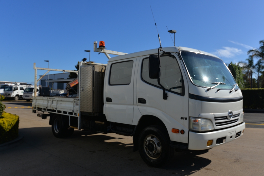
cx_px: 132
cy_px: 88
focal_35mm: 31
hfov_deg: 60.3
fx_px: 227
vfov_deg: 42.4
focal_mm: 31
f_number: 9
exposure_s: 1/320
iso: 100
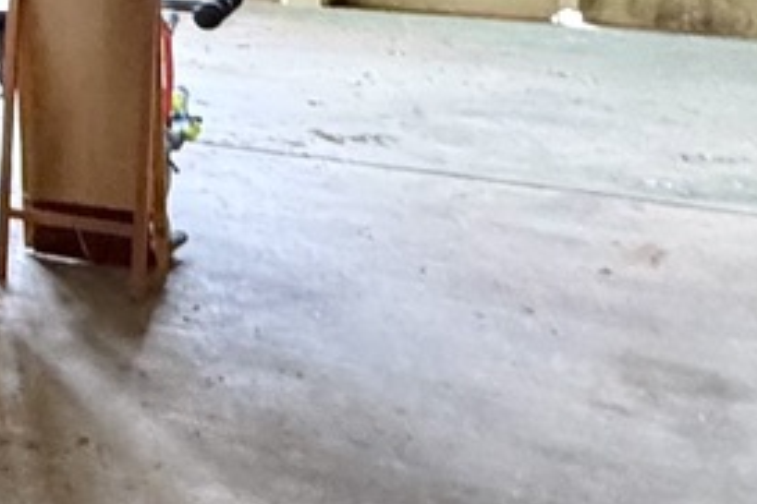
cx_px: -466
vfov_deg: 16.2
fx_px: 1682
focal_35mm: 80
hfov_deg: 20.5
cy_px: -148
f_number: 2.2
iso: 400
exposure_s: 1/60
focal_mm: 2.22
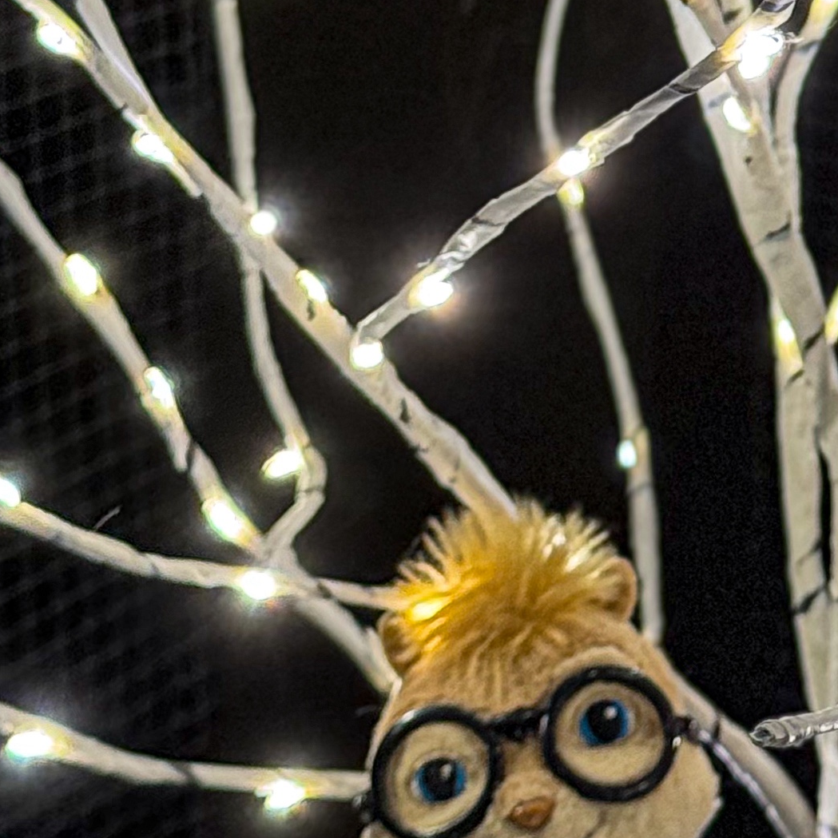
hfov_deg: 10.6
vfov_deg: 10.4
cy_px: -324
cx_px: 915
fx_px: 4464
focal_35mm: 163
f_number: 1.8
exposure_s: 1/60
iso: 250
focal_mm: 6.86
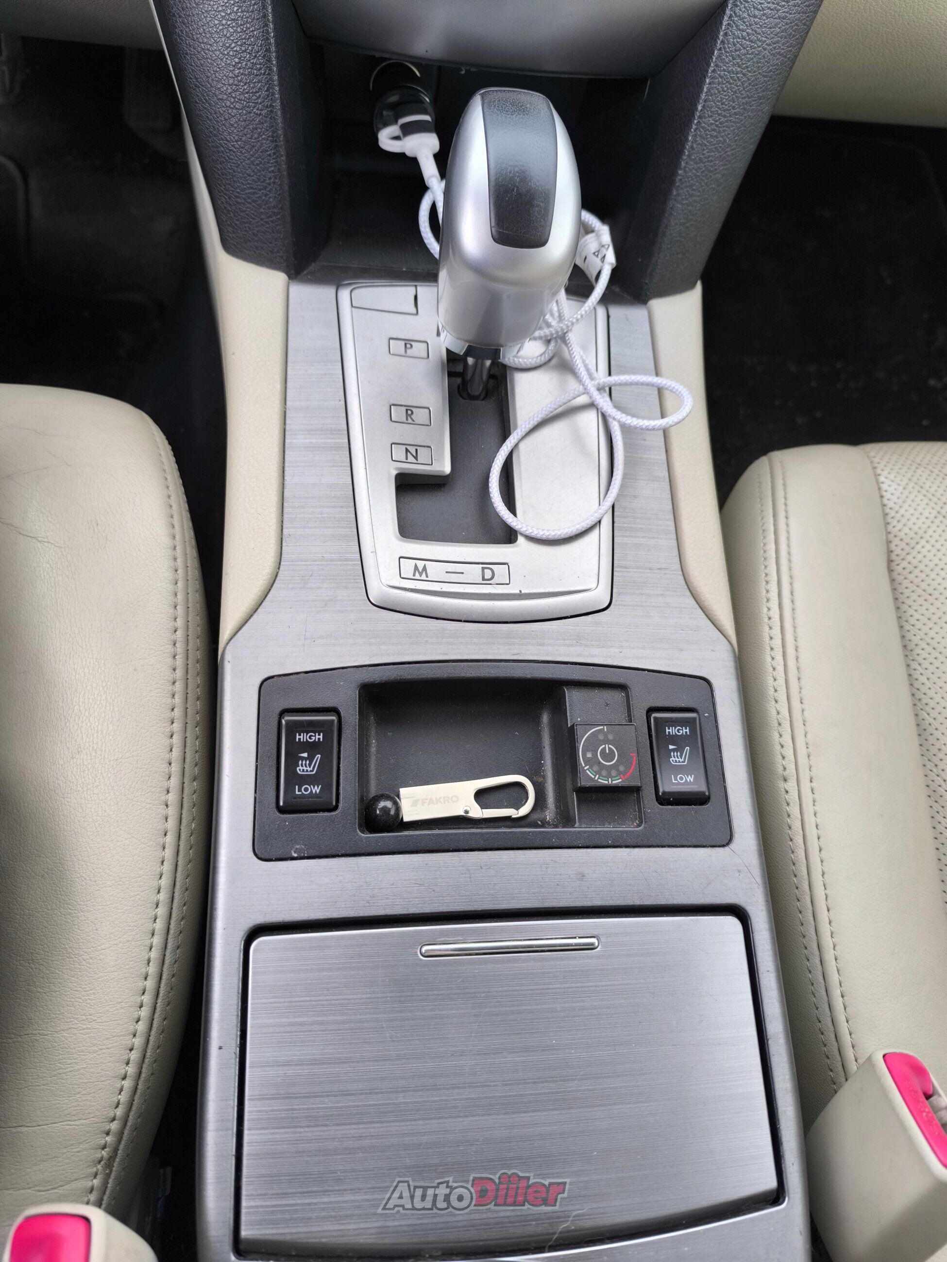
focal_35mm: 23
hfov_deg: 58.9
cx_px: 474
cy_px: 631
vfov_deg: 73.9
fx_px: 839
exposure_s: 1/100
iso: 320
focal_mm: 6.14
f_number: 1.65
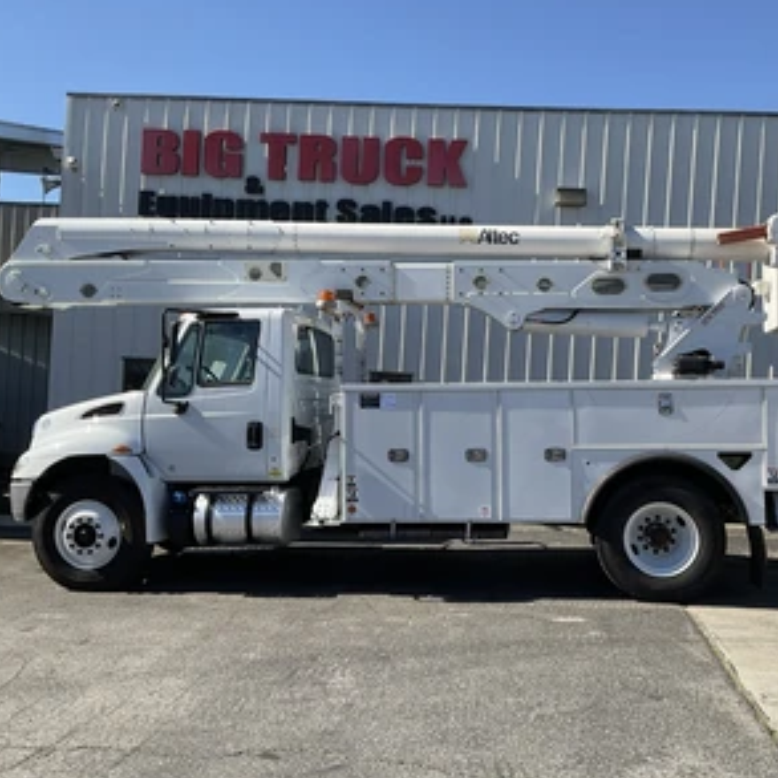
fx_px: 890
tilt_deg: +0.1
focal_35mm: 35
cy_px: 385
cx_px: 470
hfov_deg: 46.9
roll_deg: -3.9
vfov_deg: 47.2
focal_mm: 3
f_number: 1.8
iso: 16
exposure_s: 1/1451
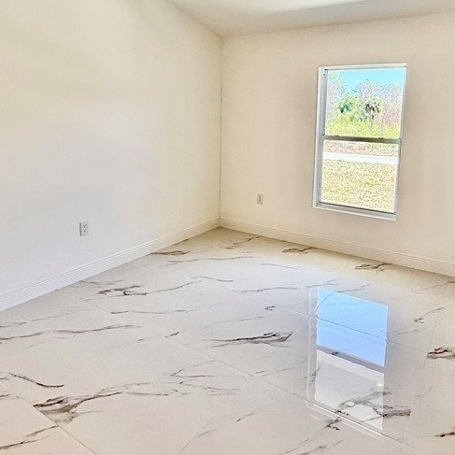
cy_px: 160
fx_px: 387
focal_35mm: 26
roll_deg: -1.0
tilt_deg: -6.4
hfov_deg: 60.8
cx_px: 251
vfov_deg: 59.8
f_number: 2.2
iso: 64
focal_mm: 2.22
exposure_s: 1/160
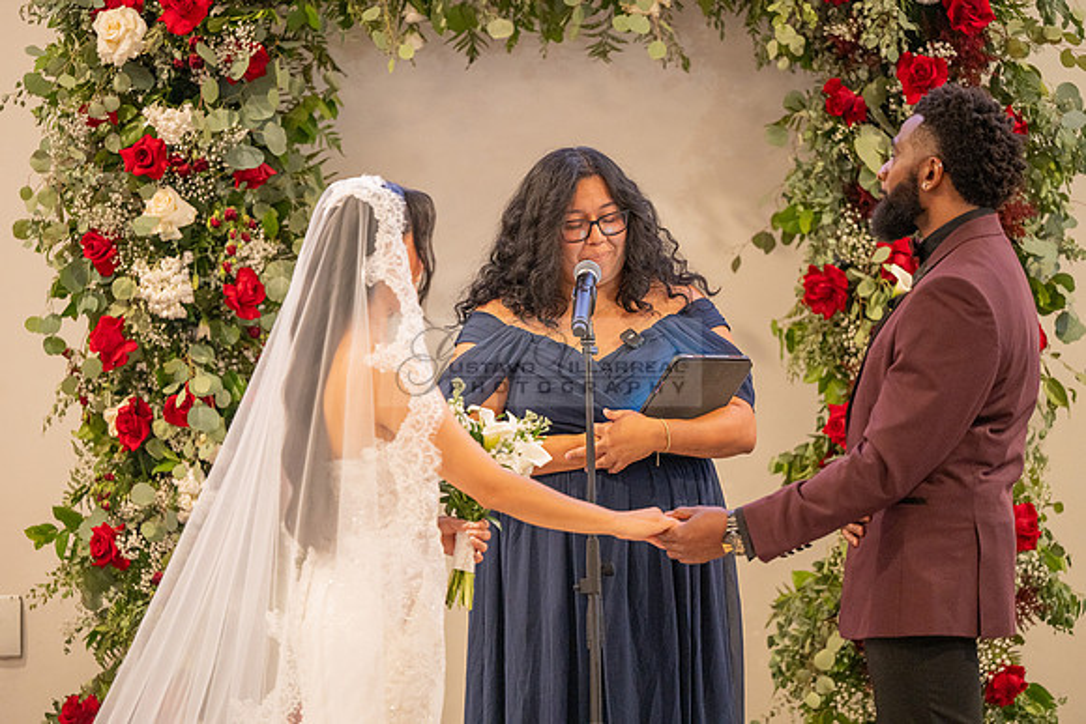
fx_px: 4828
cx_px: 543
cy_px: 362
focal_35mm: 160
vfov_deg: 8.6
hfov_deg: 12.8
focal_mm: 160
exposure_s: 1/125
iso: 1600
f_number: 2.8
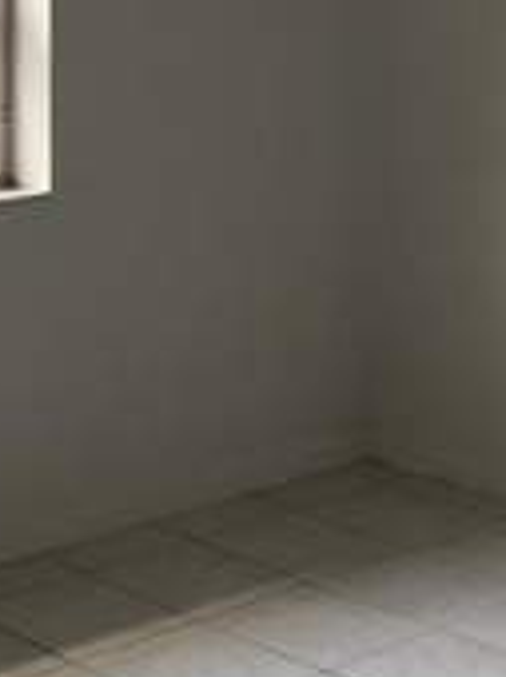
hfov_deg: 14.7
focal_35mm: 98
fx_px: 1915
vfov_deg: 19.6
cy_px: 32
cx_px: -64
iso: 800
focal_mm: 4.25
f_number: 1.8
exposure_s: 1/30
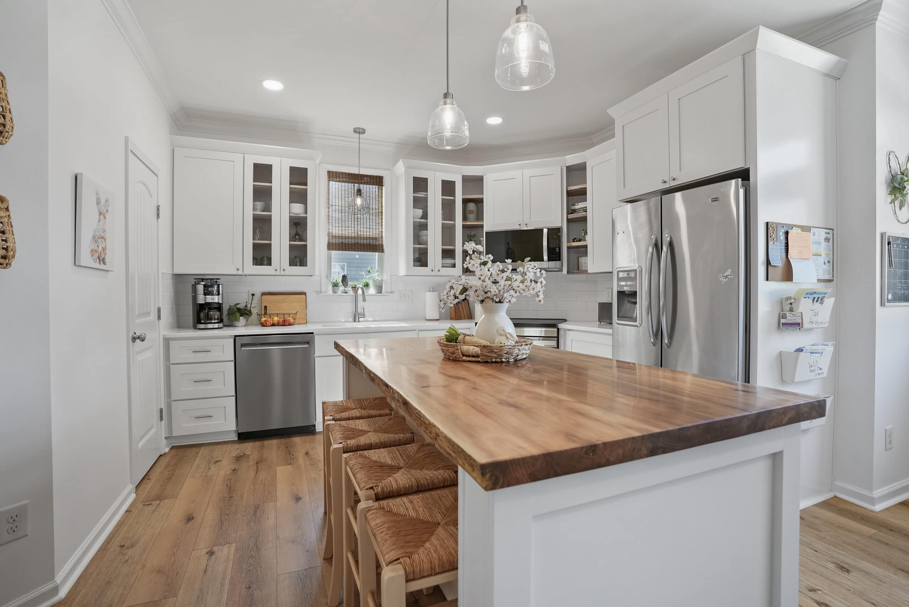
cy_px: 304
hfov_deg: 96.7
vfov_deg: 73.8
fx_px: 404
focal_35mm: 16
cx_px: 454
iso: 500
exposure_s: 1/30
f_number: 4
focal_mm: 16
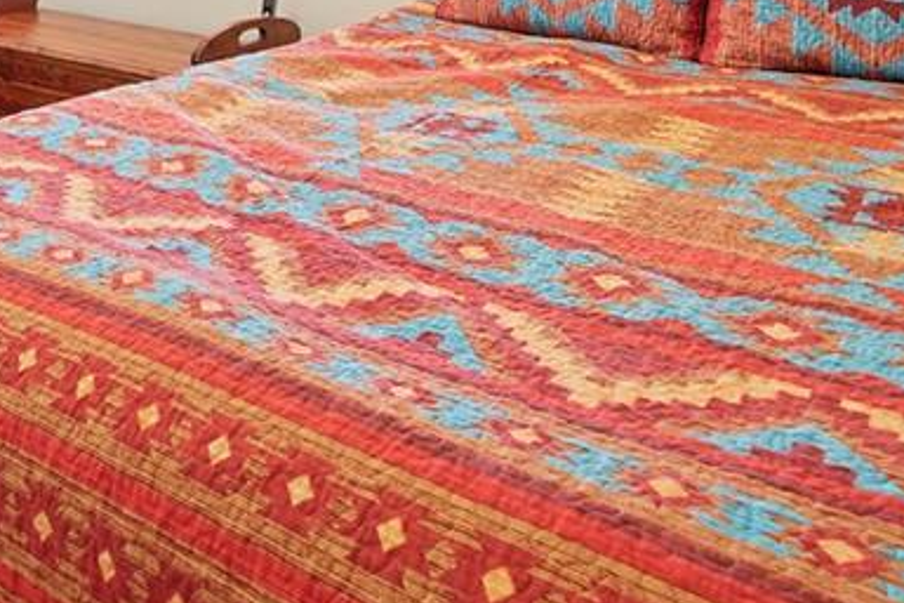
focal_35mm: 40
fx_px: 1004
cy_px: -191
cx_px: 134
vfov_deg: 27.6
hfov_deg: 45.1
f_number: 8
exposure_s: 1/3
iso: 400
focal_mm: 10
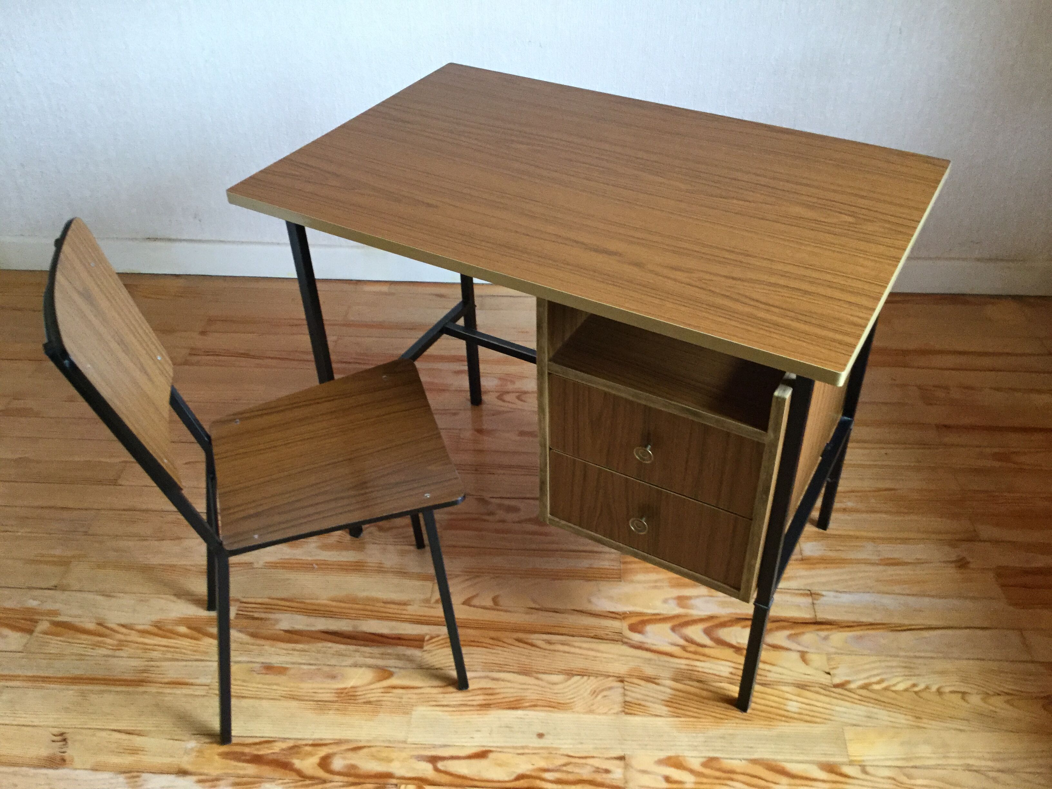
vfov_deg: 45.4
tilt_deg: -40.2
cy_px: 394
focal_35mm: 31
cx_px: 526
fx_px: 942
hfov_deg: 58.4
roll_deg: +1.2
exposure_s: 1/33
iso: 160
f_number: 2.4
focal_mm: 3.3
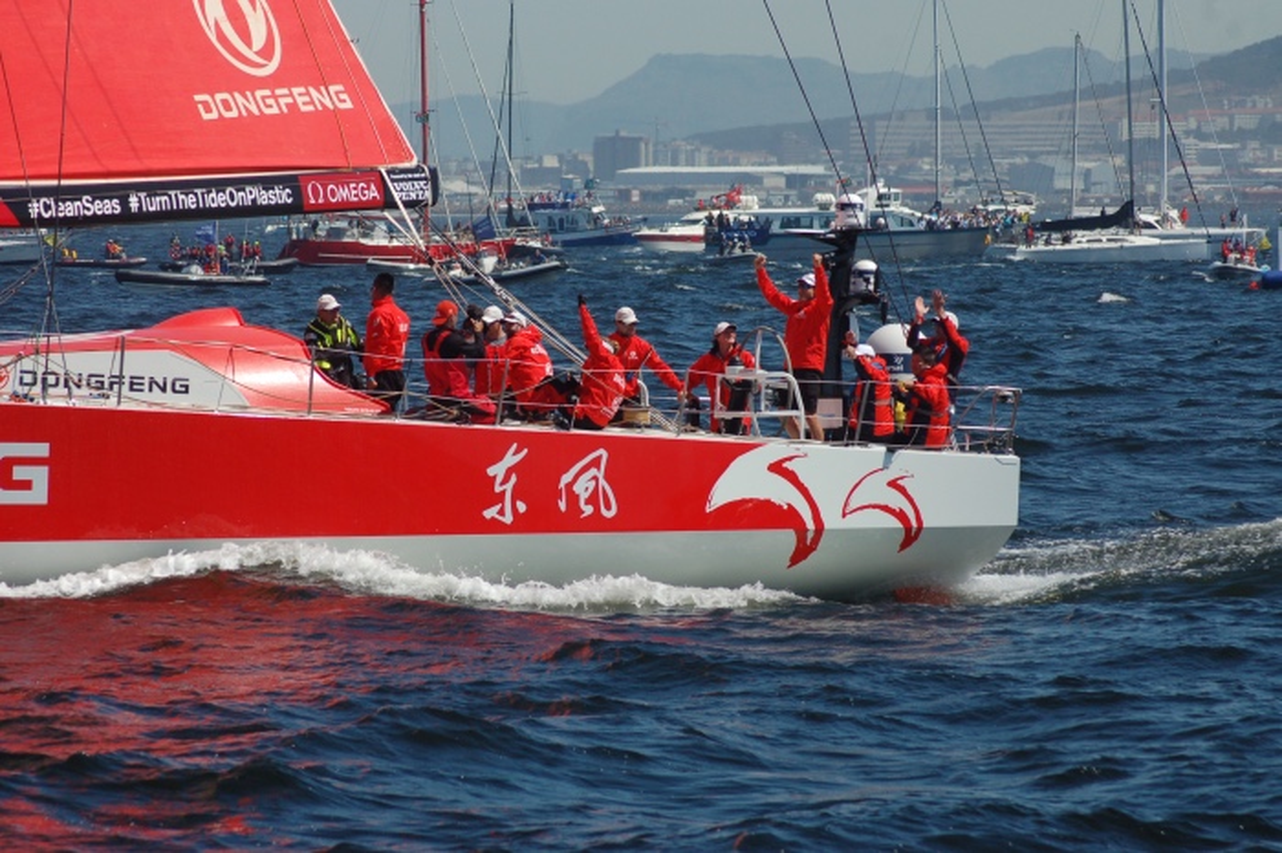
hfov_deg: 9.5
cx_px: 641
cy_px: 426
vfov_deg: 6.3
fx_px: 7741
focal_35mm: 218
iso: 400
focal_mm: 145
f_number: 5.6
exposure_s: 1/2000
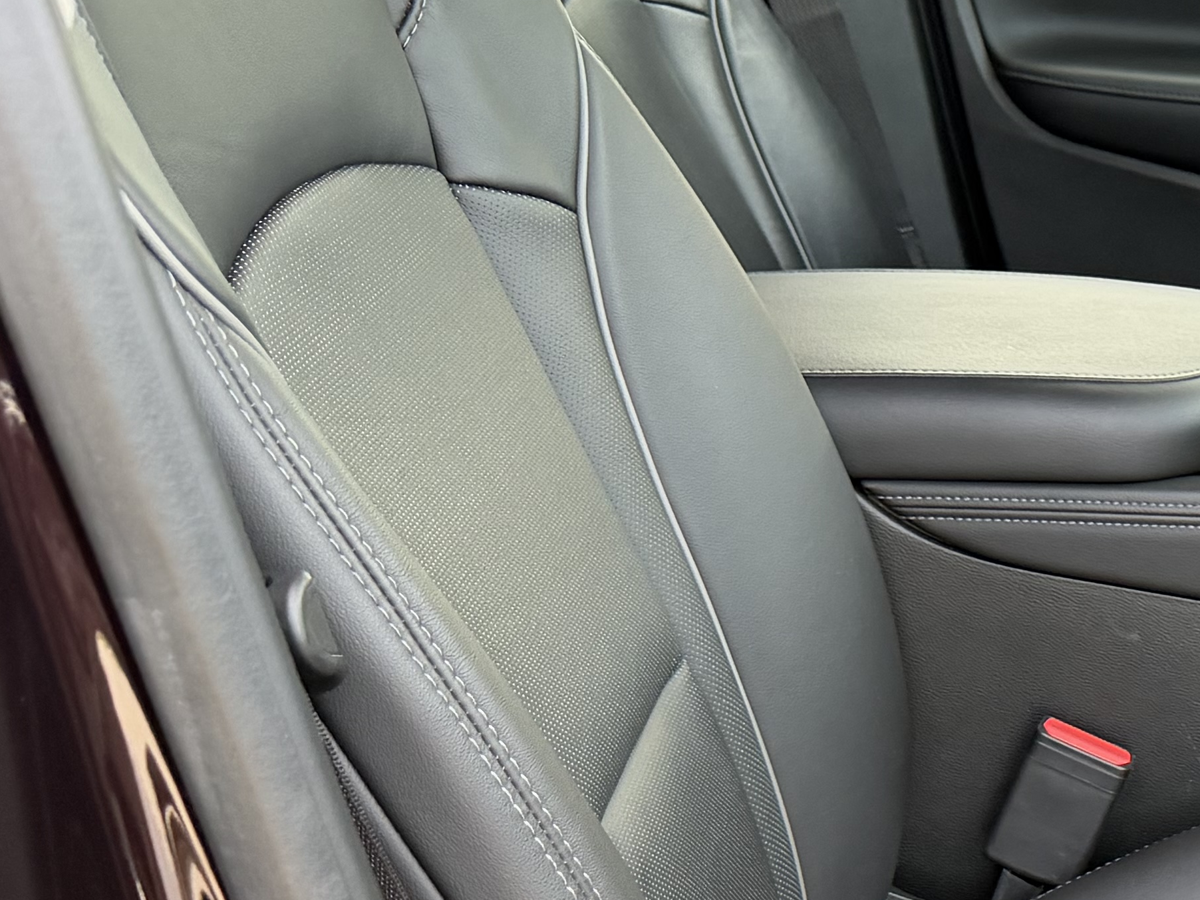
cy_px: 972
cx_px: 1803
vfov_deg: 18.7
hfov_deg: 21.5
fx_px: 2635
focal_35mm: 76
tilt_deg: -27.4
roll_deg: -2.6
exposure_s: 1/121
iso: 200
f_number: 1.78
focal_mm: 6.76
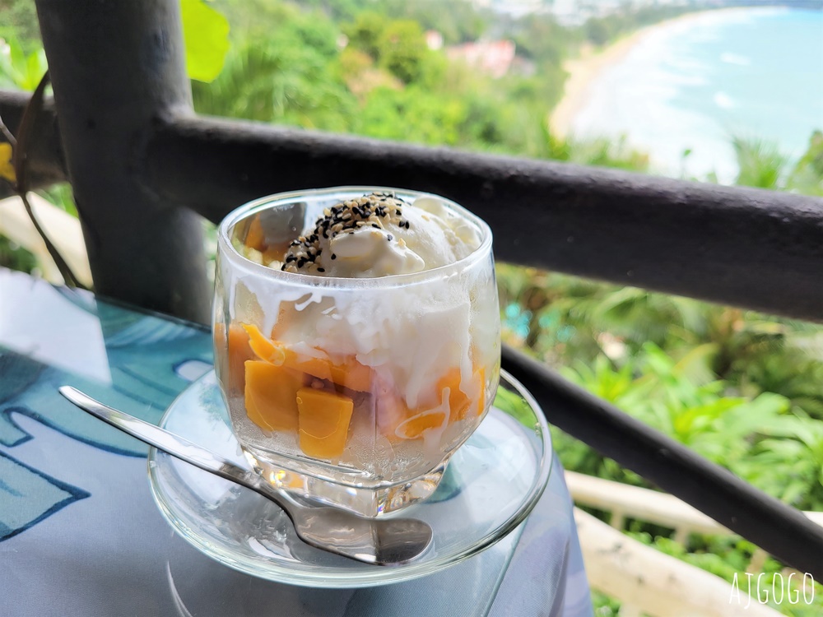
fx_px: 618
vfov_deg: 53.1
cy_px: 308
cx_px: 412
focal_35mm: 26
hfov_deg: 67.3
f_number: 1.8
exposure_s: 1/261
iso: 40
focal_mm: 5.4
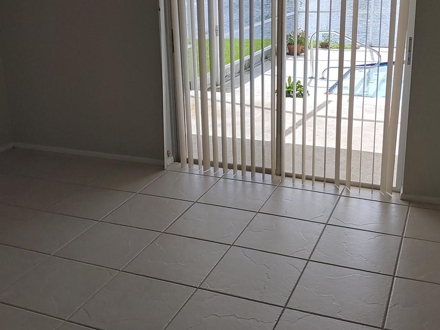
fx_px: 508
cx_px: 228
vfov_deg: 35.6
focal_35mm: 40
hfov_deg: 46.8
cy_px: 109
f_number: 1.5
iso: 50
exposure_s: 1/521
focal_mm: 4.23
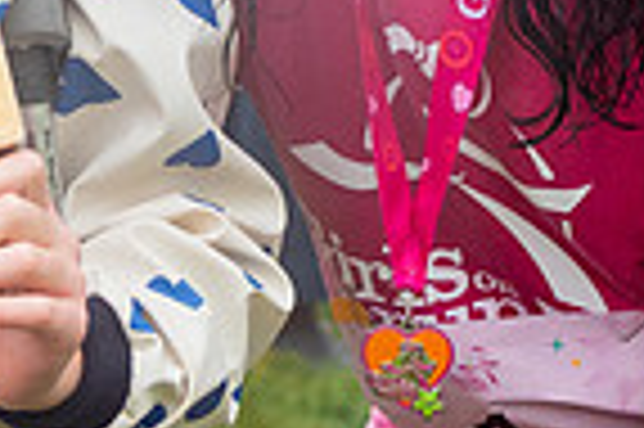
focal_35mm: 203
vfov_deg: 6.5
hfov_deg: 10.1
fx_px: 3627
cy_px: -490
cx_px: 131
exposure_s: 1/3200
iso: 1600
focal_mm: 40
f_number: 4
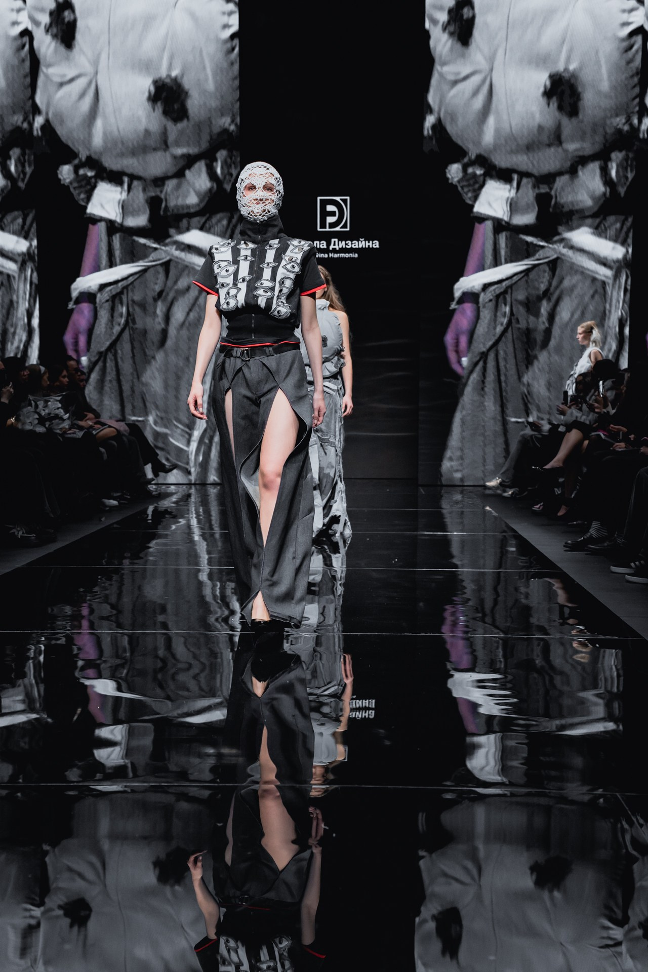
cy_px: 486
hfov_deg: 29.2
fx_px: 1242
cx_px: 324
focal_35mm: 46
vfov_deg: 42.7
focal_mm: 46
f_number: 4.5
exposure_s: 1/250
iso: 2000
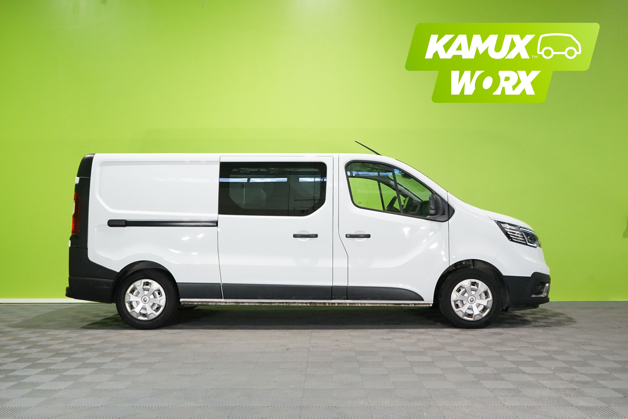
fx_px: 558
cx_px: 314
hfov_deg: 58.7
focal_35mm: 32
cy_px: 210
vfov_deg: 41.1
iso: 6400
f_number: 8
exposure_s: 1/125
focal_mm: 32
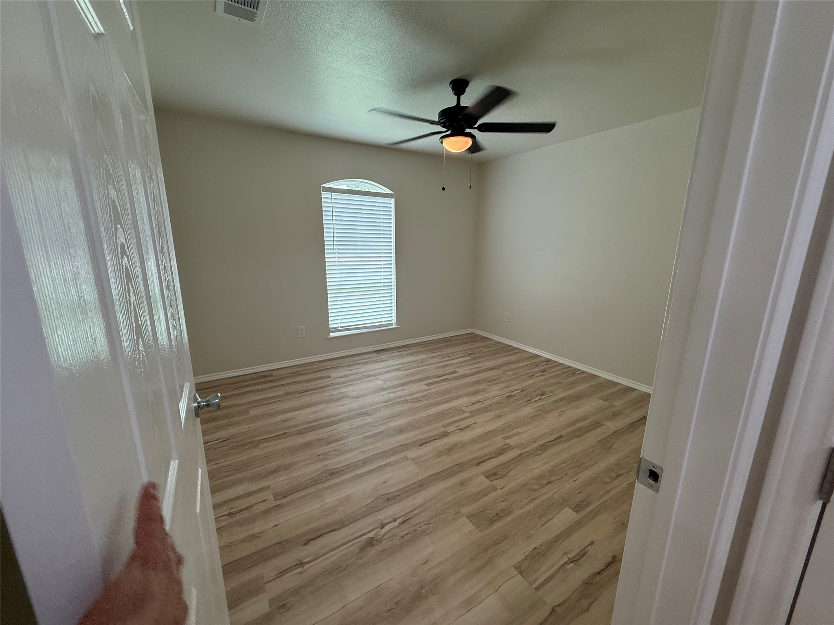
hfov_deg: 102.1
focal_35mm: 14
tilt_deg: -10.5
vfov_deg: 85.7
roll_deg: +1.7
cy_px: 312
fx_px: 337
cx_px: 417
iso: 125
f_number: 2.2
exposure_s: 1/120
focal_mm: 2.22
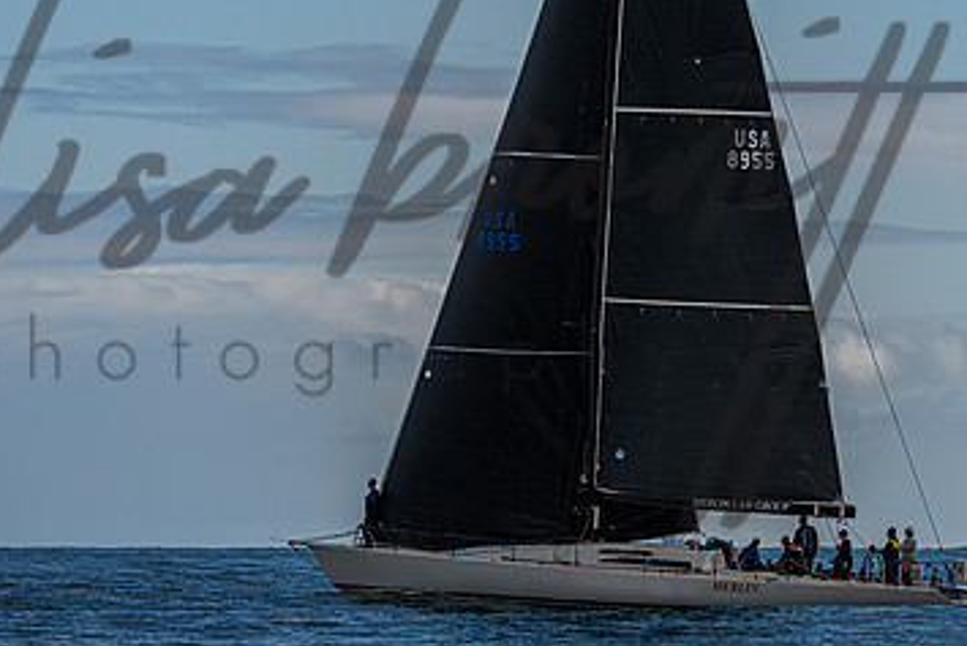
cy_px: 171
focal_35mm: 391
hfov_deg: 5.3
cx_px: 691
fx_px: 10506
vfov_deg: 3.5
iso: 400
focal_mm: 195
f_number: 5.6
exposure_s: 1/2500
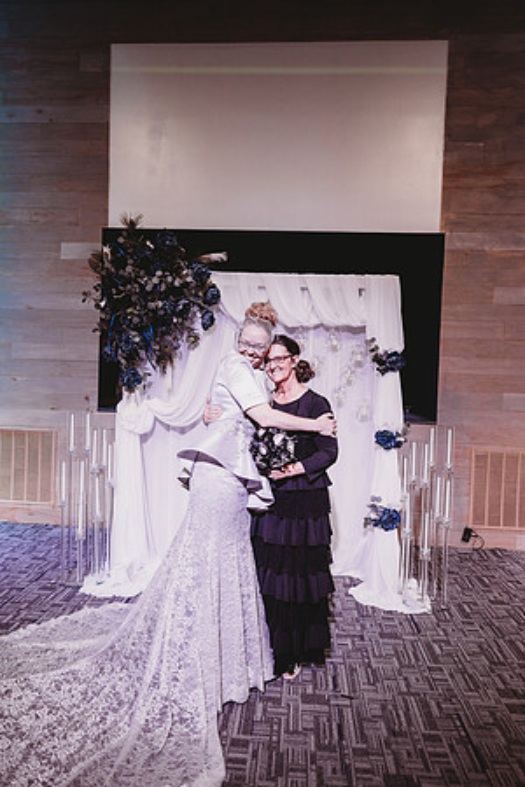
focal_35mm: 24
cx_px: 262
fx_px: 525
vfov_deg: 73.7
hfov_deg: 53.1
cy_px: 394
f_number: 2.2
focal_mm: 24
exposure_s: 1/125
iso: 400
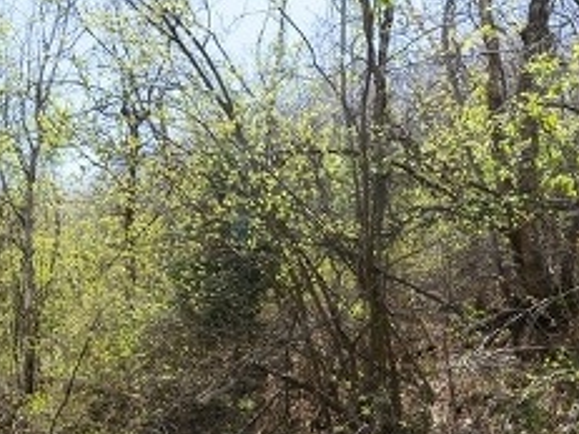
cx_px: 231
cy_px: 322
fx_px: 669
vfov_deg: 35.2
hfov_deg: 46.5
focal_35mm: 40
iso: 200
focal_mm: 10
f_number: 8
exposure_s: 1/250
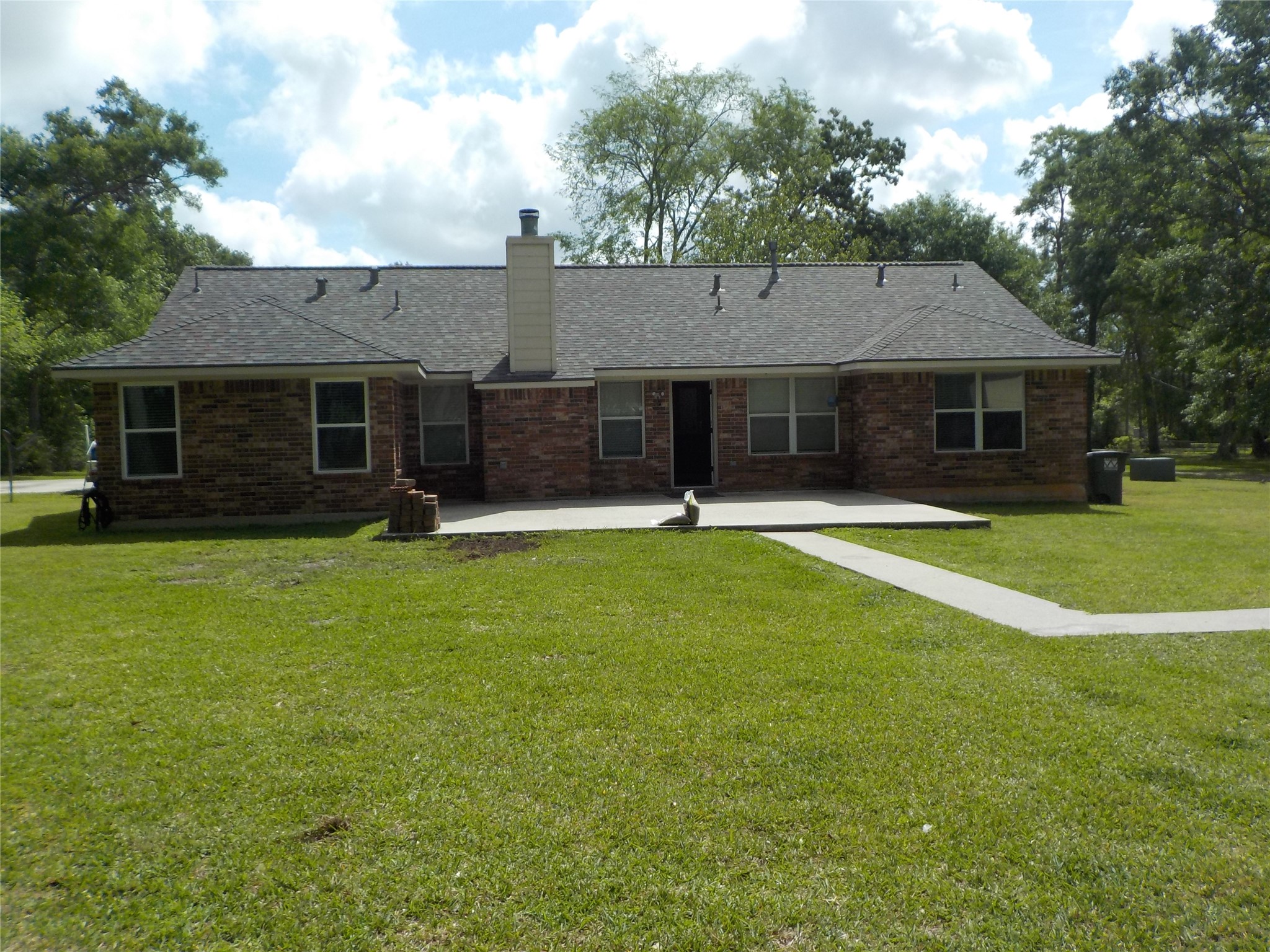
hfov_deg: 60.0
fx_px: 1101
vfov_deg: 46.8
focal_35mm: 30
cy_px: 476
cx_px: 635
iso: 125
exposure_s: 1/1600
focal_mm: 4.1
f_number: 3.3
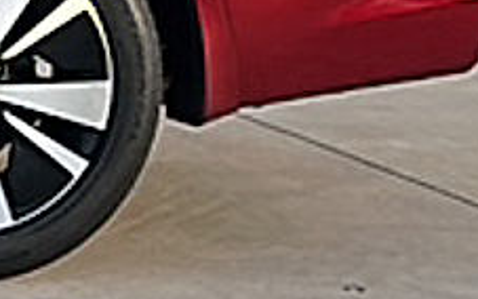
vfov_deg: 5.0
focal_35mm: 261
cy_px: -114
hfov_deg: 7.2
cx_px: -927
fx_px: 3401
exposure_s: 1/1437
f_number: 1.78
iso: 80
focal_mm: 6.86
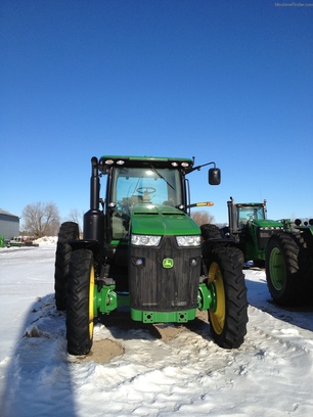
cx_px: 156
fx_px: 422
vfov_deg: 52.6
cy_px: 208
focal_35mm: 35
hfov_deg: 40.7
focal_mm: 4.28
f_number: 2.4
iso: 50
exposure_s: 1/2513
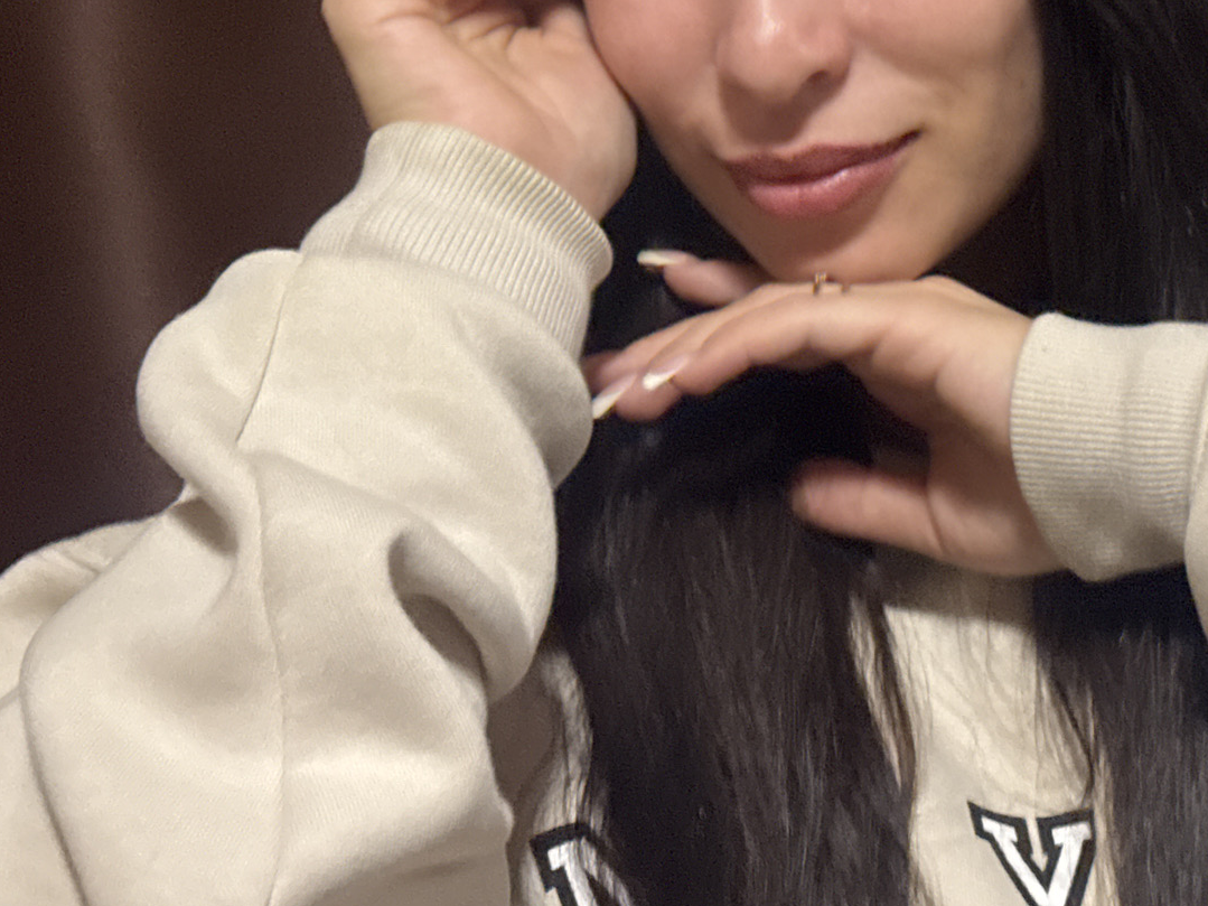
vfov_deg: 16.4
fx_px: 3106
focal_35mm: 89
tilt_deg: +3.2
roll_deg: +3.7
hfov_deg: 21.9
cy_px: 86
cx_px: 826
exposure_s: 1/33
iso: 500
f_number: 1.78
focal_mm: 6.76
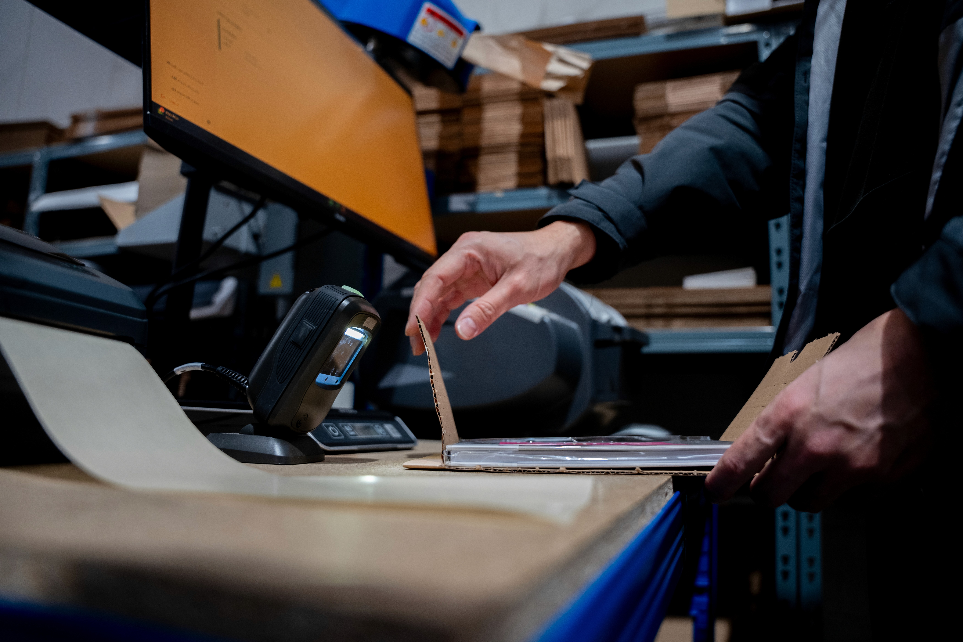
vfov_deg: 50.6
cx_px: 482
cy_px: 321
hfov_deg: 70.7
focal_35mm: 25
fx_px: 679
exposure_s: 1/60
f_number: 2.8
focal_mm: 25.4
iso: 1600
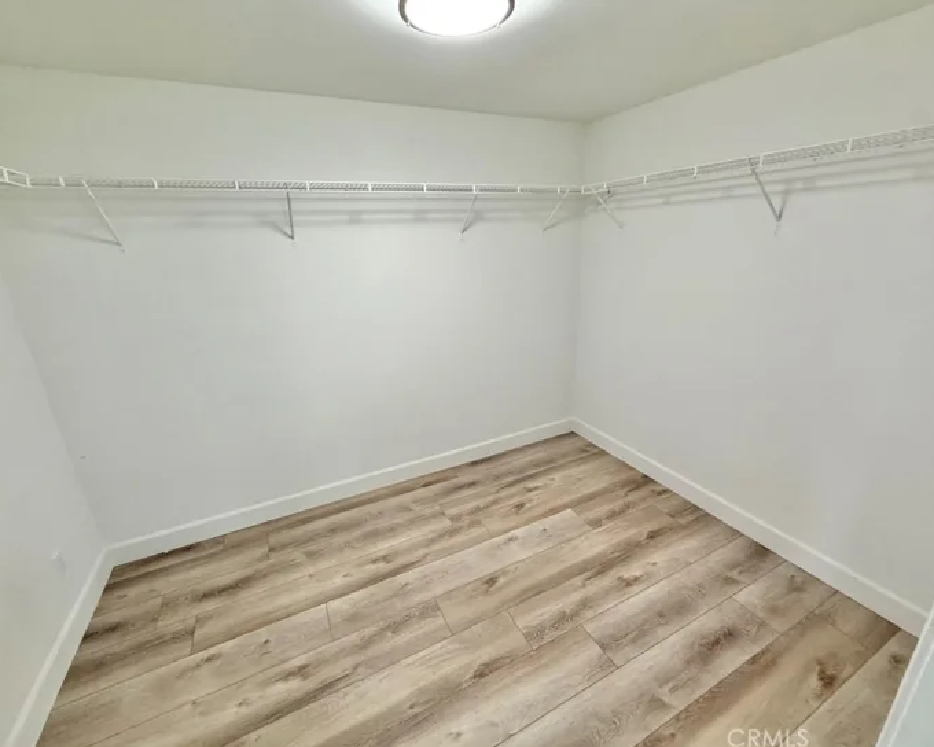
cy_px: 368
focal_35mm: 15
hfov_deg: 96.8
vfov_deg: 84.0
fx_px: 415
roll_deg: +1.7
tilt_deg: -18.2
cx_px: 477
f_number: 2.2
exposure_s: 1/120
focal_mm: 2.22
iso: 250
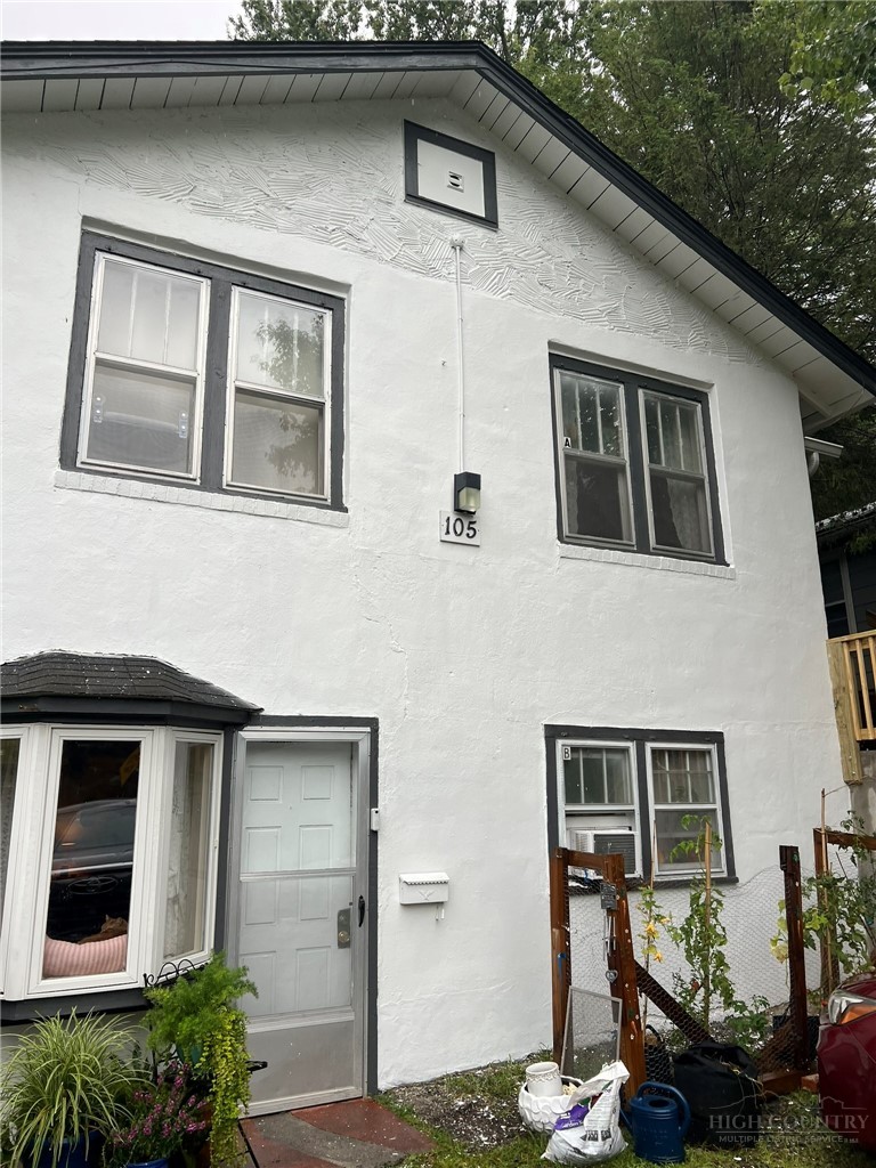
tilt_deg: +15.2
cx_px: 438
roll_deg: +1.0
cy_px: 584
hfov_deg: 53.1
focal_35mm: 26
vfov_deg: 67.3
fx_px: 877
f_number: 1.5
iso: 50
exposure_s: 1/497
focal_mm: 5.7
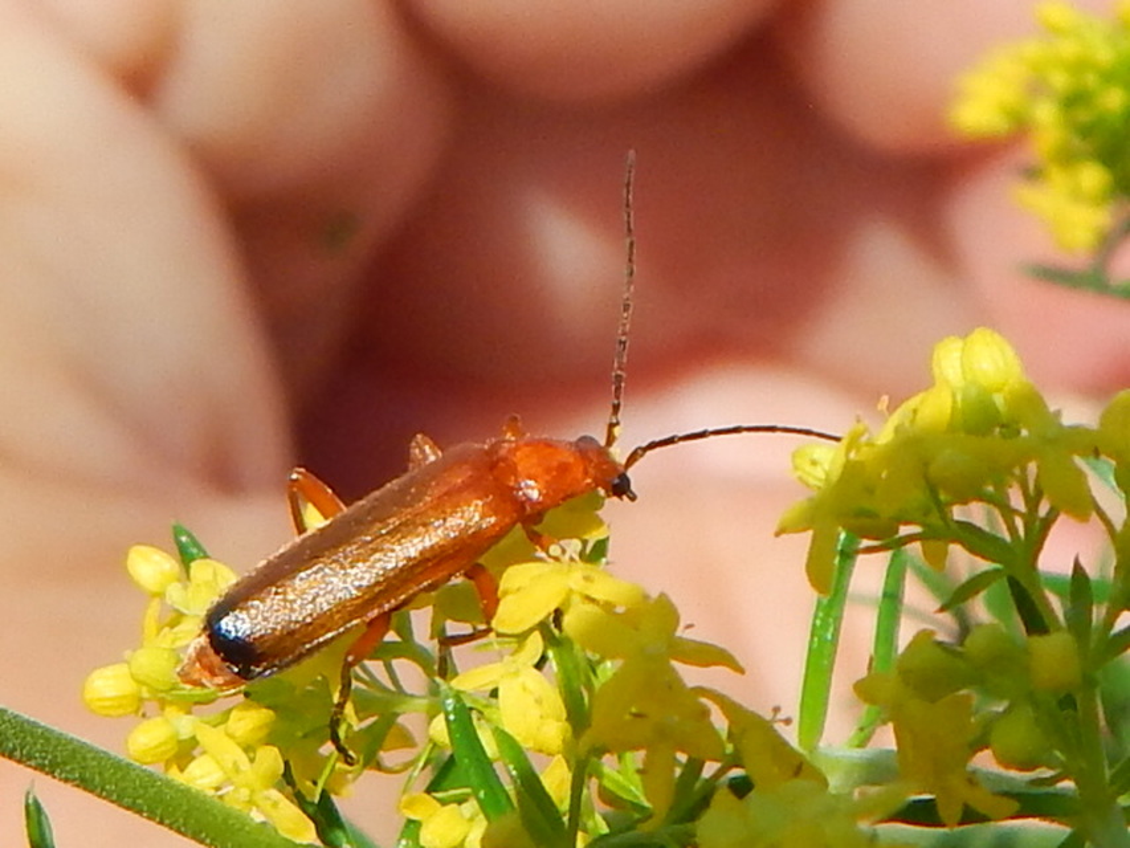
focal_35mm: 31
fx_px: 1012
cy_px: 424
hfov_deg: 58.3
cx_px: 565
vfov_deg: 45.5
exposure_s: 1/500
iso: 125
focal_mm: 5.6
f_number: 6.5
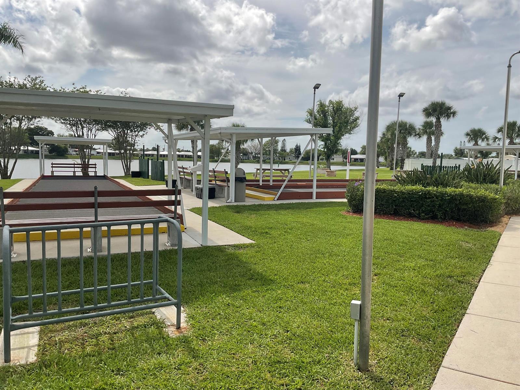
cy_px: 195
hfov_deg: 61.7
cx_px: 260
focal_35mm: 29
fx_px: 436
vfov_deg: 48.2
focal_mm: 3
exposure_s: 1/3788
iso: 20
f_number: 1.8
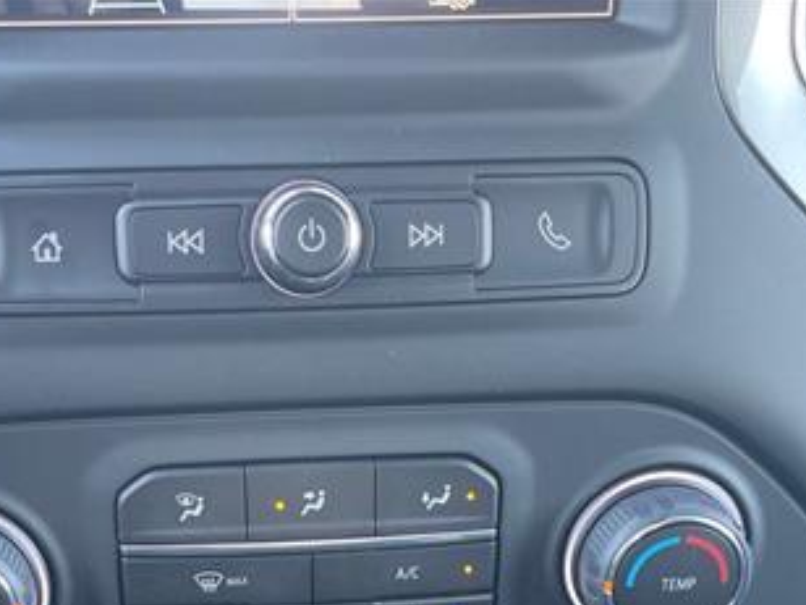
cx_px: 301
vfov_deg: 25.5
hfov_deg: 35.3
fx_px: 1257
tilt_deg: -32.4
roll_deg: +0.2
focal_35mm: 54
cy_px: 623
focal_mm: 4.2
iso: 250
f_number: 1.6
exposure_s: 1/60
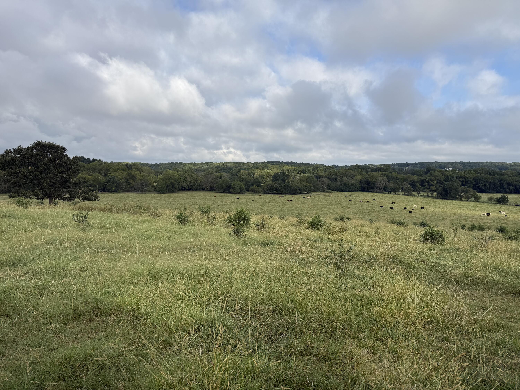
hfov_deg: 71.6
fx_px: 361
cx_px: 260
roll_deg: -0.8
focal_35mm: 24
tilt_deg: -4.9
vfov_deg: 56.8
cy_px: 195
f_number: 1.78
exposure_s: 1/3953
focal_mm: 6.76
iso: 80
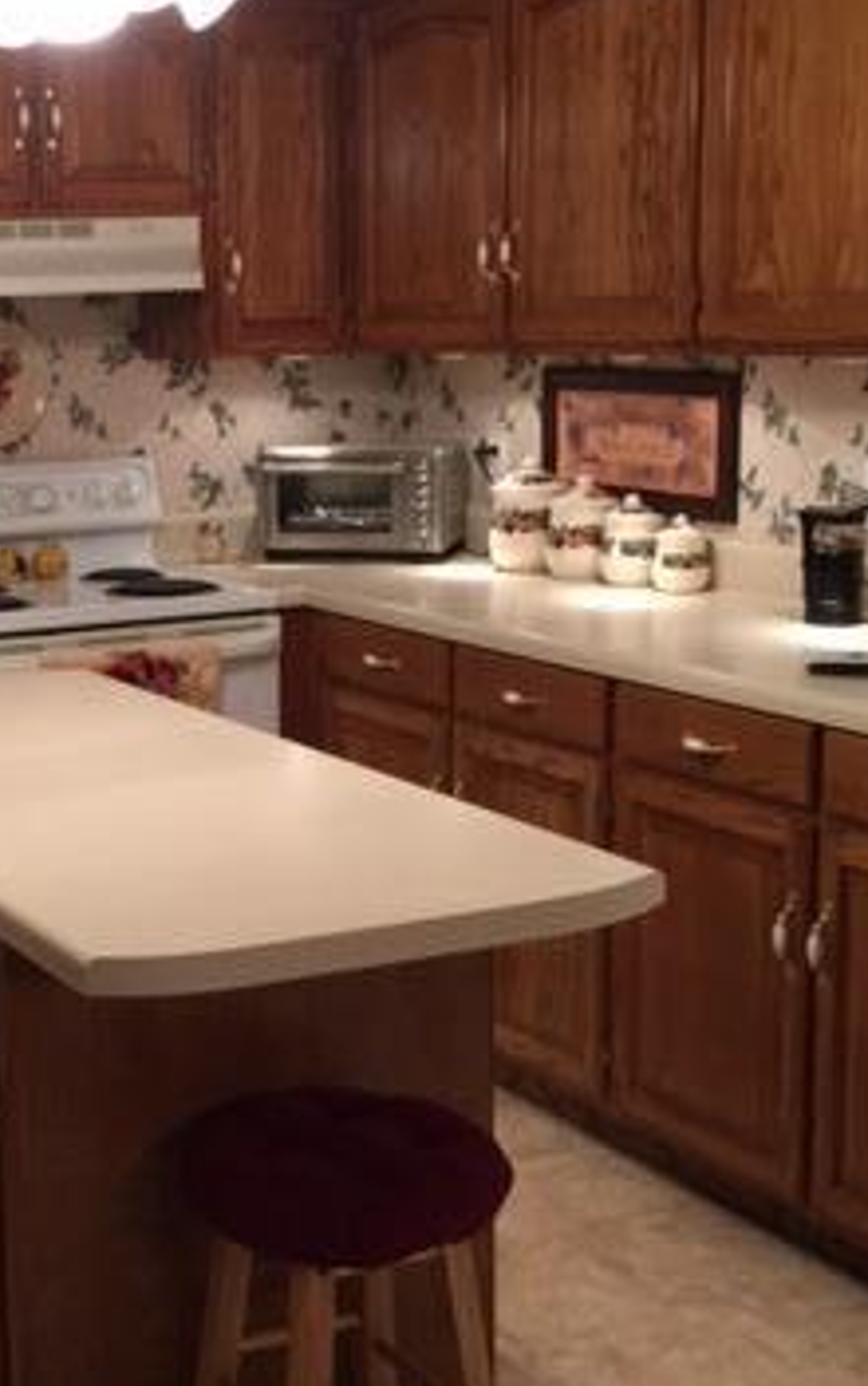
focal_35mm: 56
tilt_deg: -9.2
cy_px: 675
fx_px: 2115
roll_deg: +1.2
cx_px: -16
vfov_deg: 36.2
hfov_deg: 22.2
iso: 80
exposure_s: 1/15
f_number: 2.2
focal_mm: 4.15
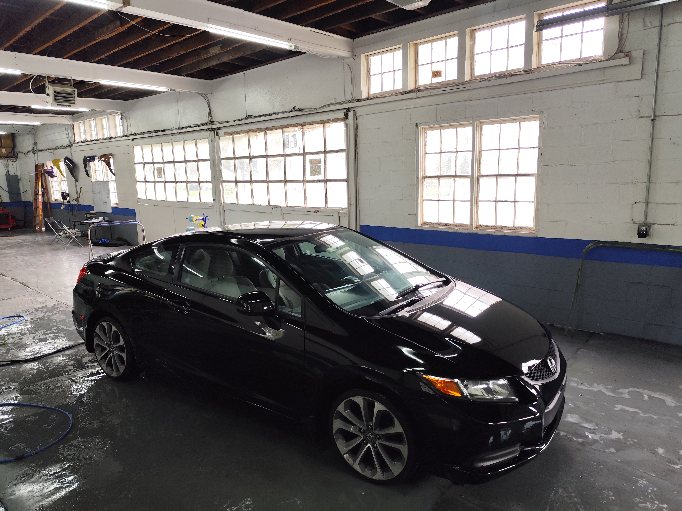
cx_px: 341
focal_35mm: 23
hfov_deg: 73.9
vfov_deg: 58.9
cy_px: 256
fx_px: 453
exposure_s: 1/120
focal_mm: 6.14
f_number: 1.65
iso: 250
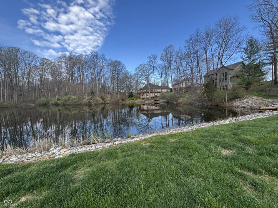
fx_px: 112
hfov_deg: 102.1
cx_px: 139
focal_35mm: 14
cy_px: 104
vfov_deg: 85.7
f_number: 2.2
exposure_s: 1/473
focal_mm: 2.22
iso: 40
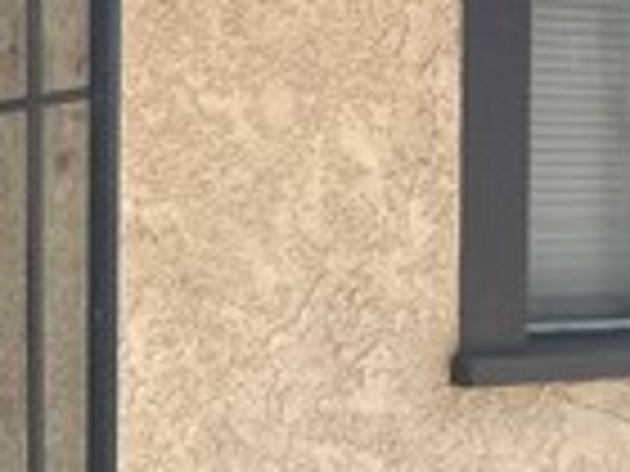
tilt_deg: -6.6
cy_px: 553
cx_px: -220
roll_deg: +1.5
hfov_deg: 16.7
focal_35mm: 110
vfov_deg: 13.1
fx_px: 2002
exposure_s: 1/1357
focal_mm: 6.86
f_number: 1.78
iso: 80
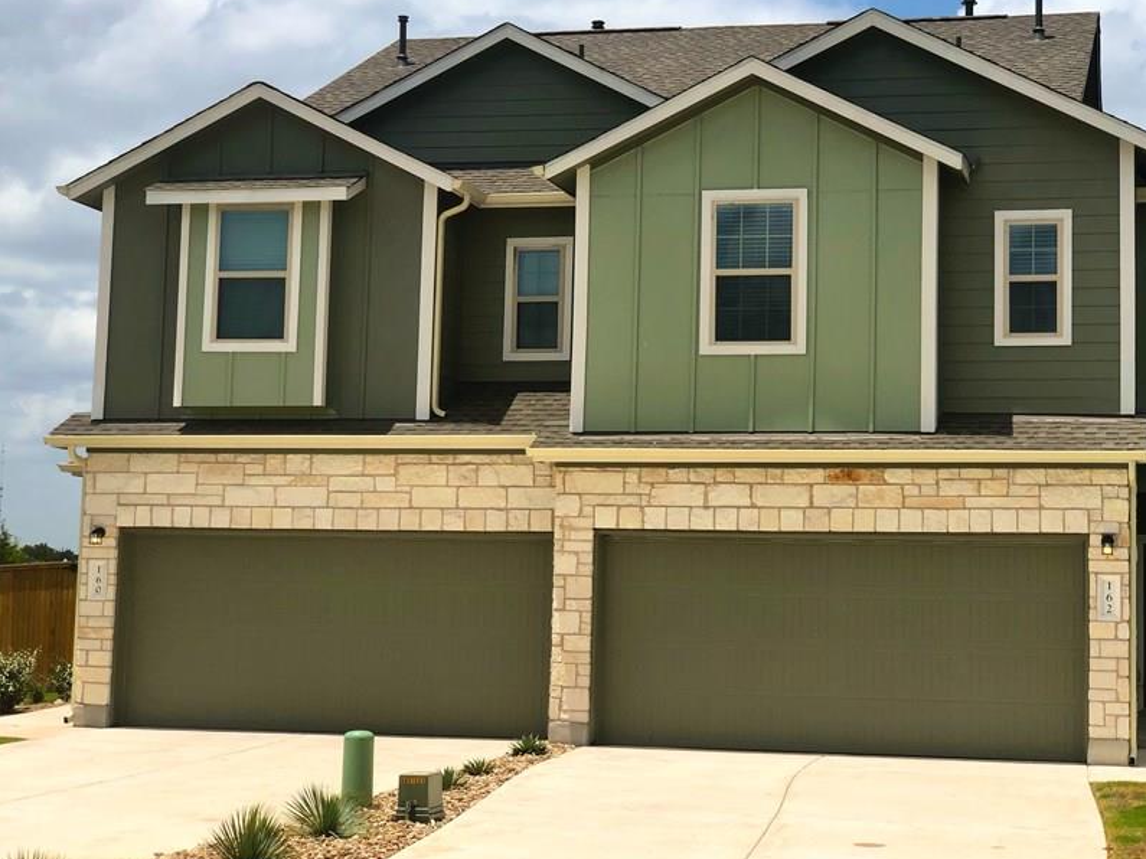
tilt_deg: +5.7
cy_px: 362
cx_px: 667
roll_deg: -1.0
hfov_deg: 28.9
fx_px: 2218
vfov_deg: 21.9
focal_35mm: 67
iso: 16
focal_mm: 6
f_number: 2.4
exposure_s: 1/2088
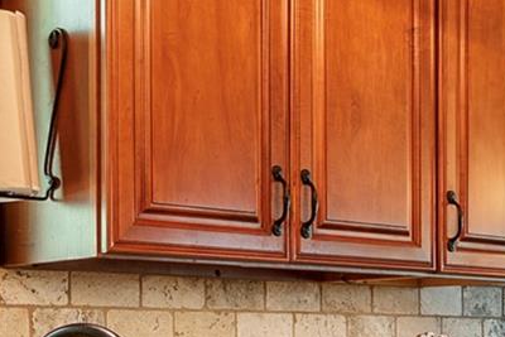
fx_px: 1179
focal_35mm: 84
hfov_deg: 24.1
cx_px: 341
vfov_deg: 15.8
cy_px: 369
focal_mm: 14
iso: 100
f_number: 10
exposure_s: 1
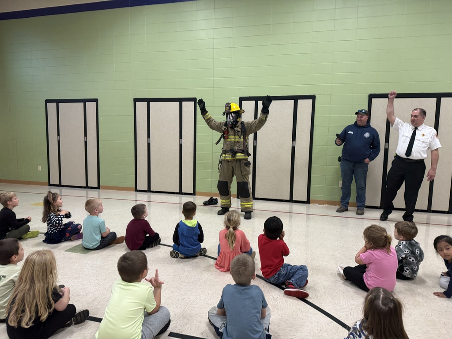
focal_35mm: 24
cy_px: 170
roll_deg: -0.8
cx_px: 226
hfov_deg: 71.6
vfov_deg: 56.8
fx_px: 313
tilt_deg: -5.7
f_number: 1.78
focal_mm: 6.76
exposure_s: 1/120
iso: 200
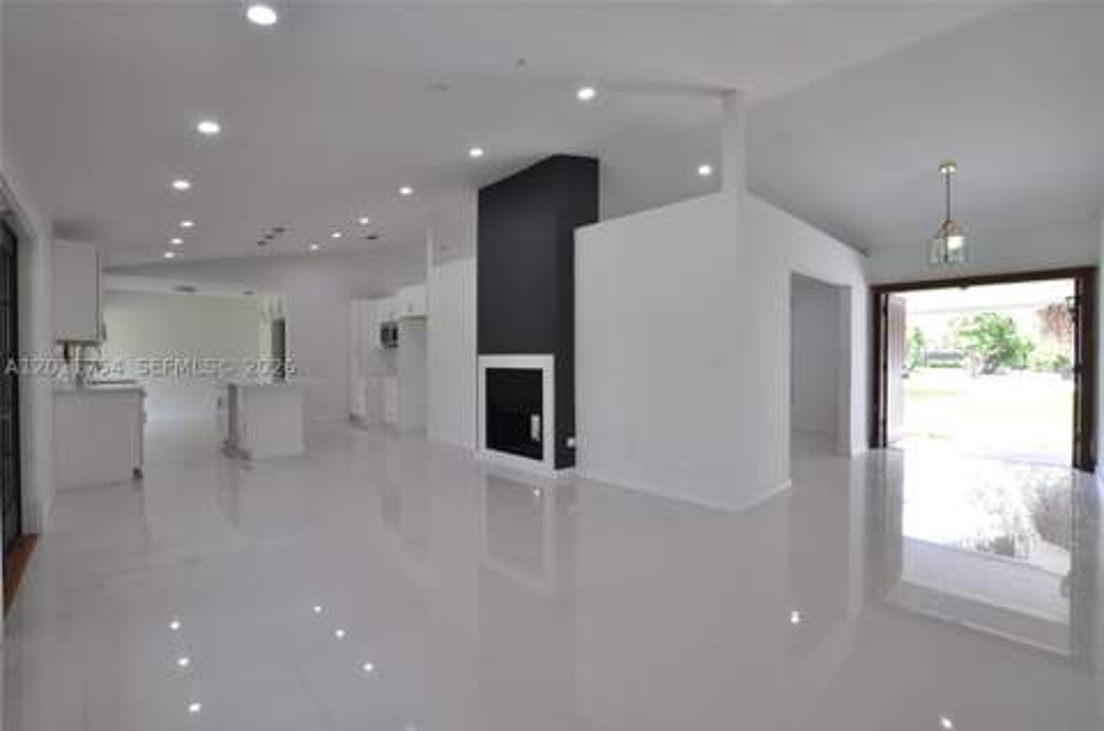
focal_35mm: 15
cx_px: 552
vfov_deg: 77.1
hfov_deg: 100.5
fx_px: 459
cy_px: 366
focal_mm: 10
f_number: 8
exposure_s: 1/30
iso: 400
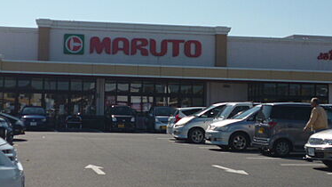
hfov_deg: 27.4
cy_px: 43
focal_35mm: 77
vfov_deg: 15.6
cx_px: 122
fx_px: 678
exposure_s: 1/160
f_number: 11
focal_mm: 7.9
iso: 100
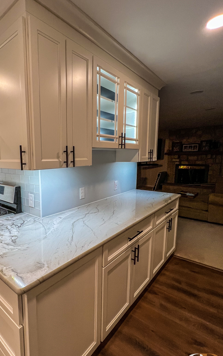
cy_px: 185
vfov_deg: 91.1
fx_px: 175
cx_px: 65
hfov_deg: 62.5
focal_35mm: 18
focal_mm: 1.57
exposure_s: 1/120
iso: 125
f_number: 1.8
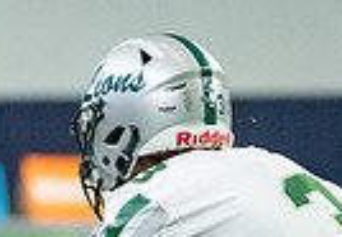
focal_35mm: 604
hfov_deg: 3.4
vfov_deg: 2.3
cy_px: 482
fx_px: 5811
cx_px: 453
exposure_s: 1/1250
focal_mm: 117
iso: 5000
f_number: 2.8
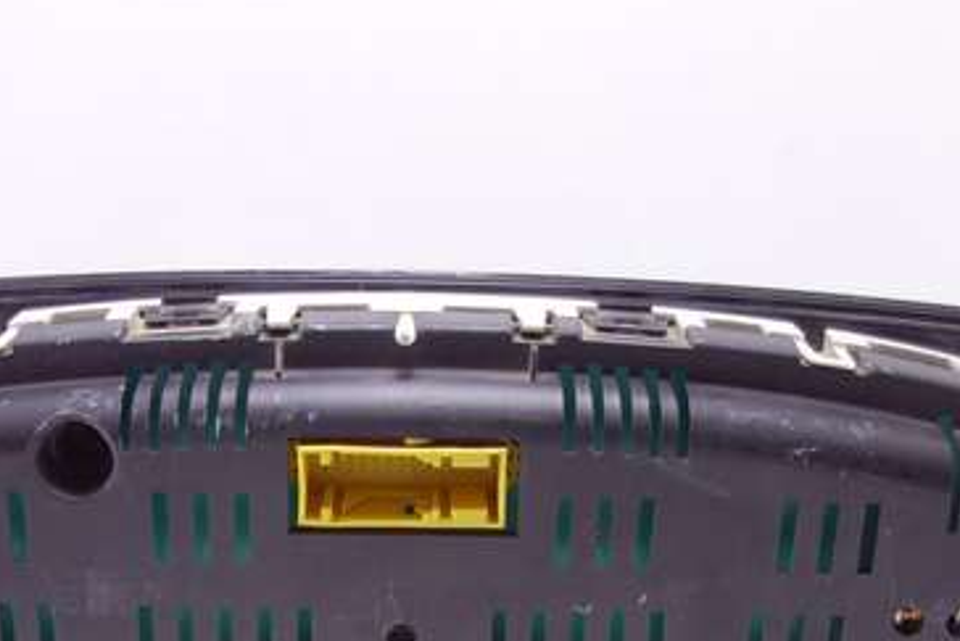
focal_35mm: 59
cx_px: 414
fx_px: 1574
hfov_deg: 33.9
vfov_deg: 22.3
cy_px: 620
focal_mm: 10.4
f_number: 1.8
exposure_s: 1/80
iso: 125
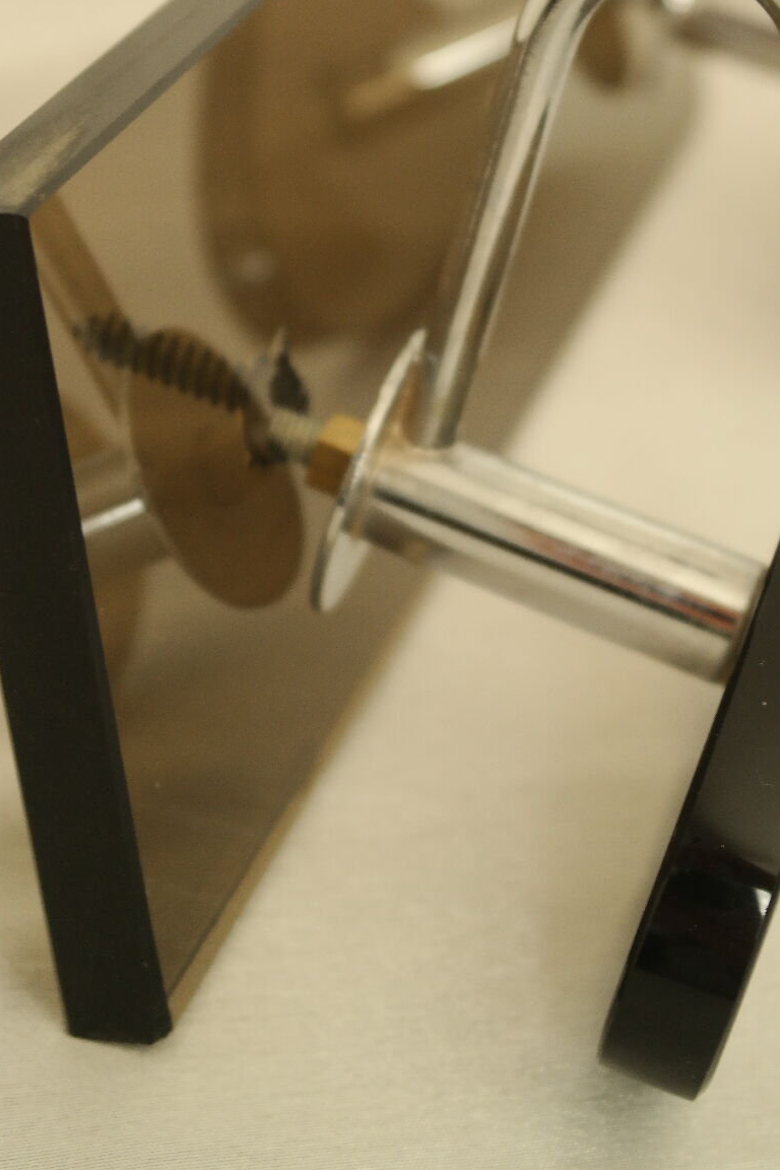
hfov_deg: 15.7
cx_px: 417
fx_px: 2827
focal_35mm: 87
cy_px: 323
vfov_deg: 23.2
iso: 800
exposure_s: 1/30
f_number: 5.6
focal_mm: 38
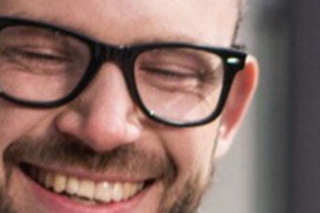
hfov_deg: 3.8
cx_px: 792
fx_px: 4761
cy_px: 486
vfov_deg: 2.5
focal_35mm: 536
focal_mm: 70
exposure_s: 1/2000
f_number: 3.2
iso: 250
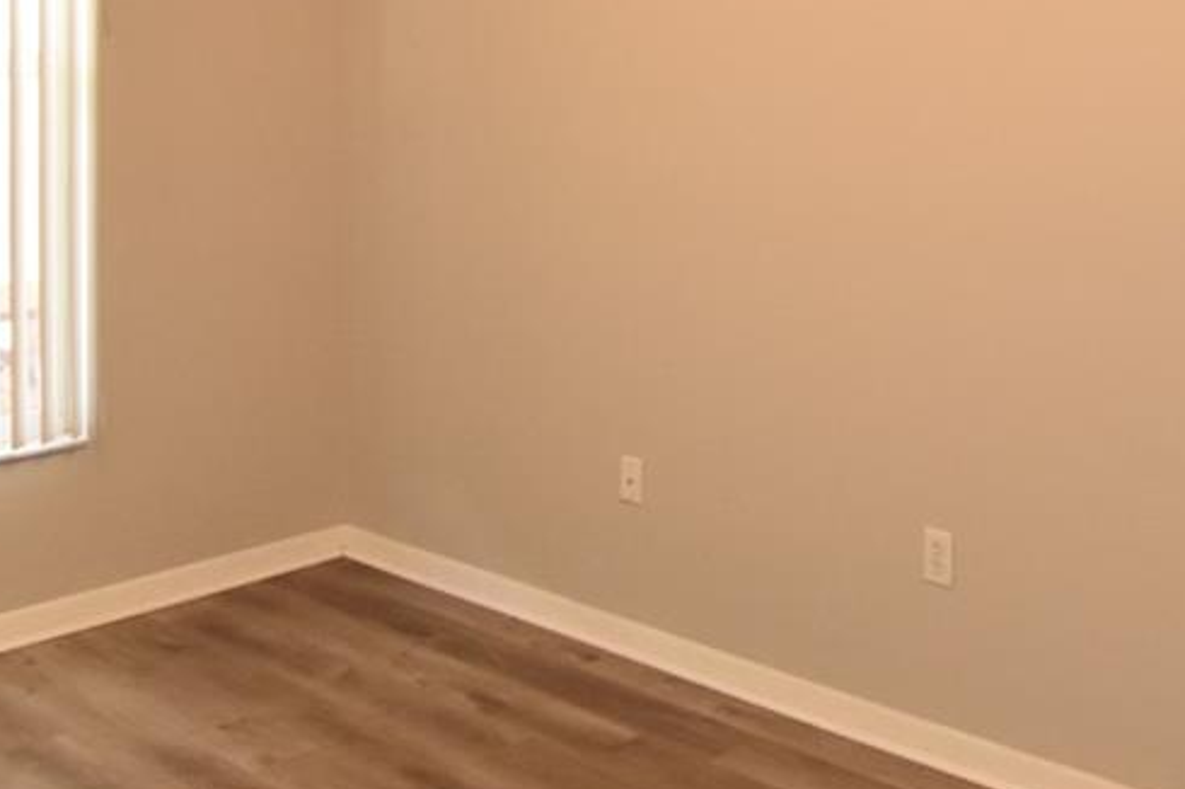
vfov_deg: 26.2
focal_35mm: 49
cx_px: 580
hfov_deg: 40.4
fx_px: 1612
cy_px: 22
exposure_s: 1/60
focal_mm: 10
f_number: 3.5
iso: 1400
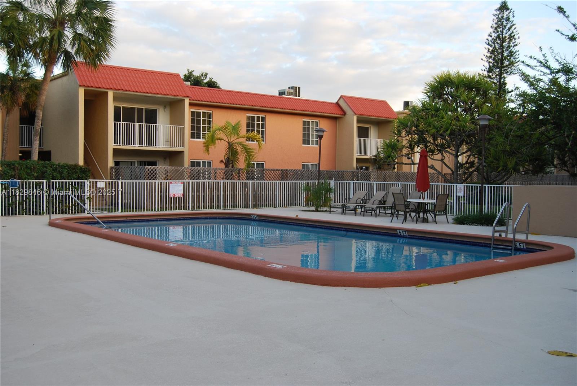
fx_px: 578
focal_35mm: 36
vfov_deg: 36.9
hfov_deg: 53.1
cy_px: 193
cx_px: 288
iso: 200
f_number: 5.6
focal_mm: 24
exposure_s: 1/125
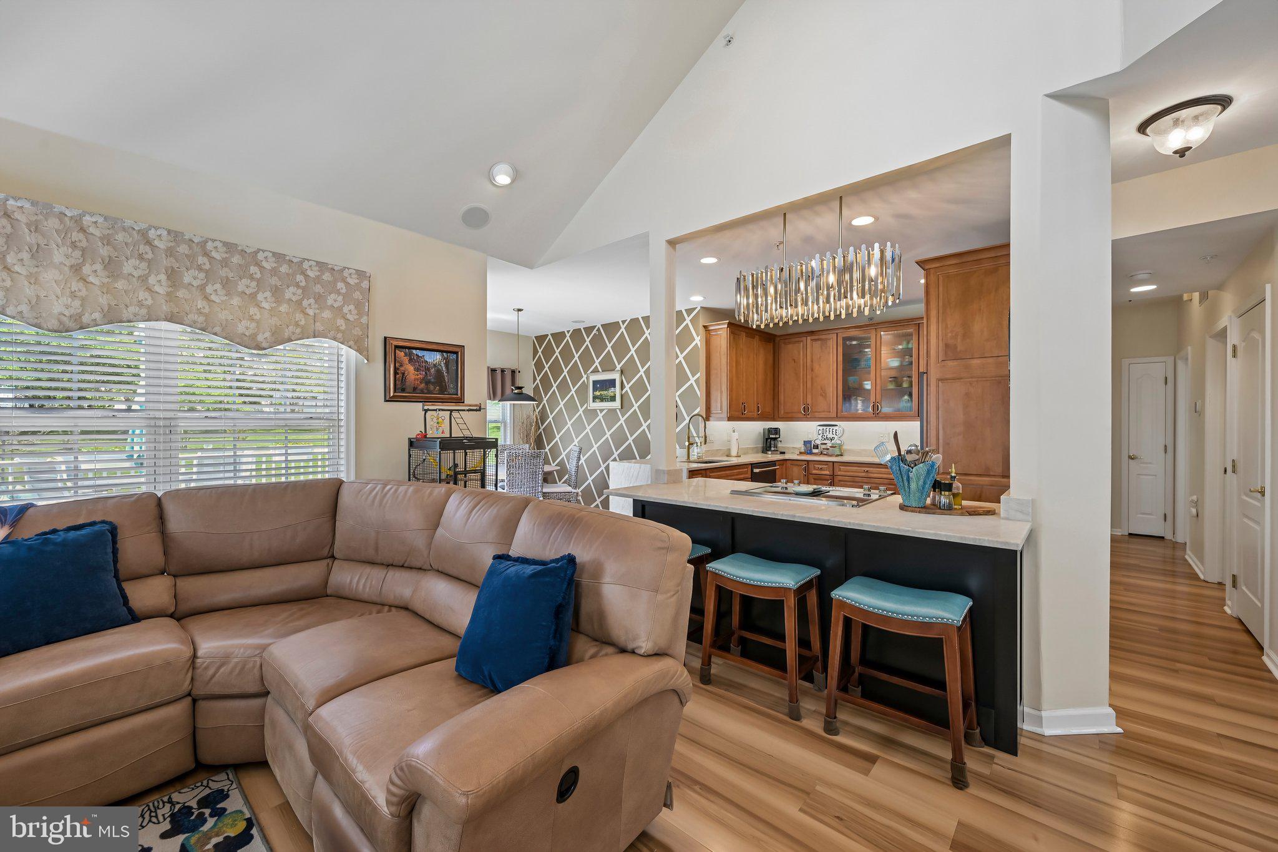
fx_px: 497
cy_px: 426
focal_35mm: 14
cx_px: 639
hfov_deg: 104.3
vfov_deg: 81.2
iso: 400
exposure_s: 1/10
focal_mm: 14
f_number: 8
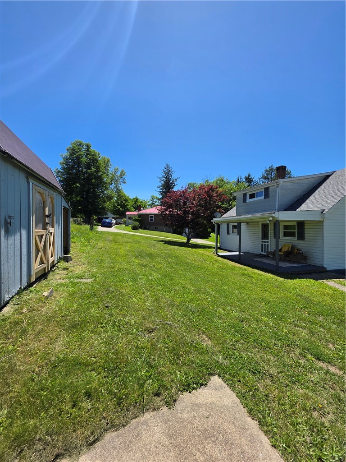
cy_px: 231
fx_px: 173
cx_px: 173
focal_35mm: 13
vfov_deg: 106.2
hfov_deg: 89.9
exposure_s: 1/2246
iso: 40
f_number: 1.9
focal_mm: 2.2
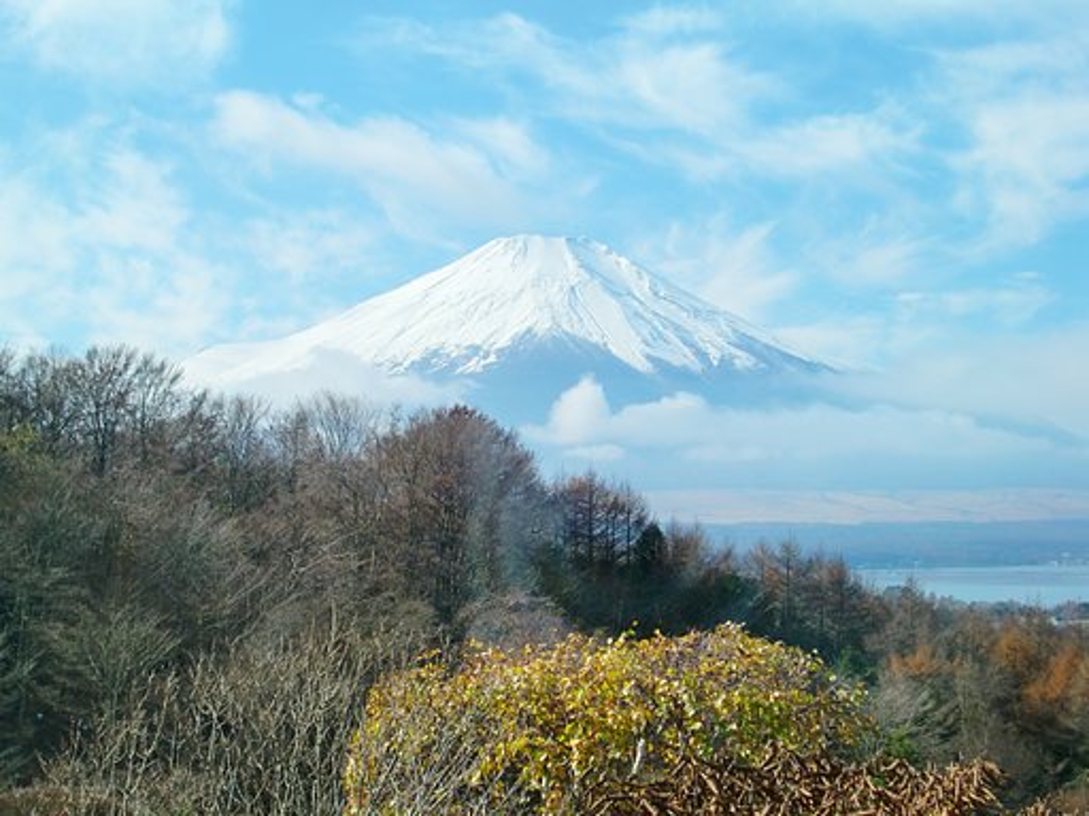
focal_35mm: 66
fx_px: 2076
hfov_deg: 29.4
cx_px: 544
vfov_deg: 22.3
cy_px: 408
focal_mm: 11.7
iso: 64
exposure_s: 1/100
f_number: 10.9
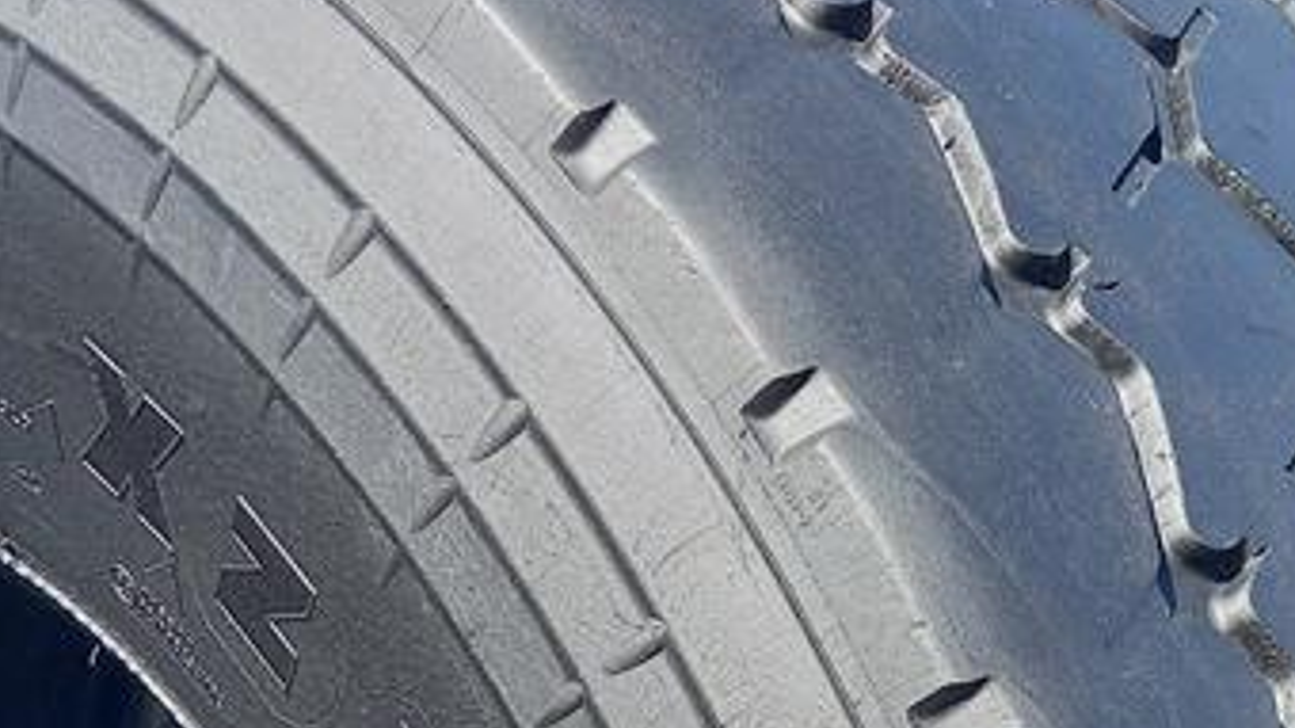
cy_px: 1136
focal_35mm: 82
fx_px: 2815
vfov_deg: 13.7
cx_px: 484
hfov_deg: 25.8
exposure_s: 1/168
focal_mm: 4.65
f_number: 1.8
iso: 50
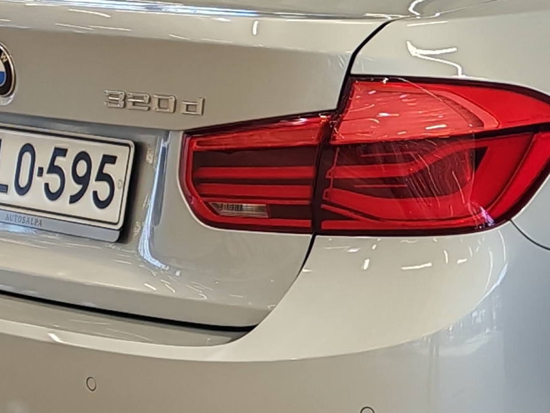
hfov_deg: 12.2
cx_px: 697
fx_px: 2511
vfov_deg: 9.4
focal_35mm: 158
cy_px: 199
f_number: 1.9
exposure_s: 1/100
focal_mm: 6.12
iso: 80
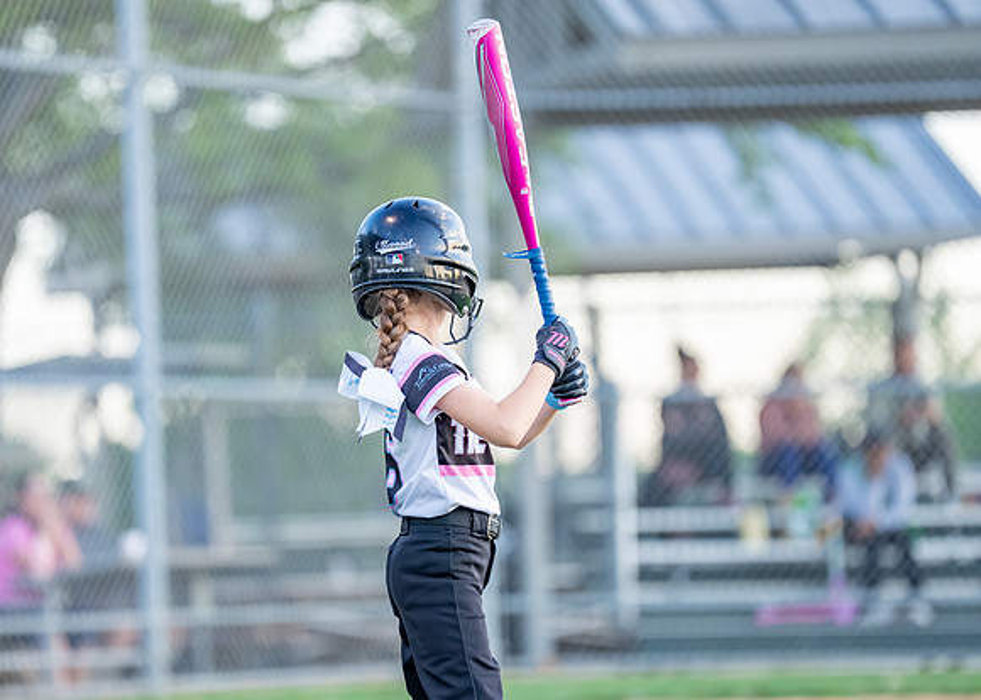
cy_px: 385
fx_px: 6445
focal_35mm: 231
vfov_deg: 6.2
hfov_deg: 8.7
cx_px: 401
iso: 1600
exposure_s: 1/1250
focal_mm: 200
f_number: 2.8
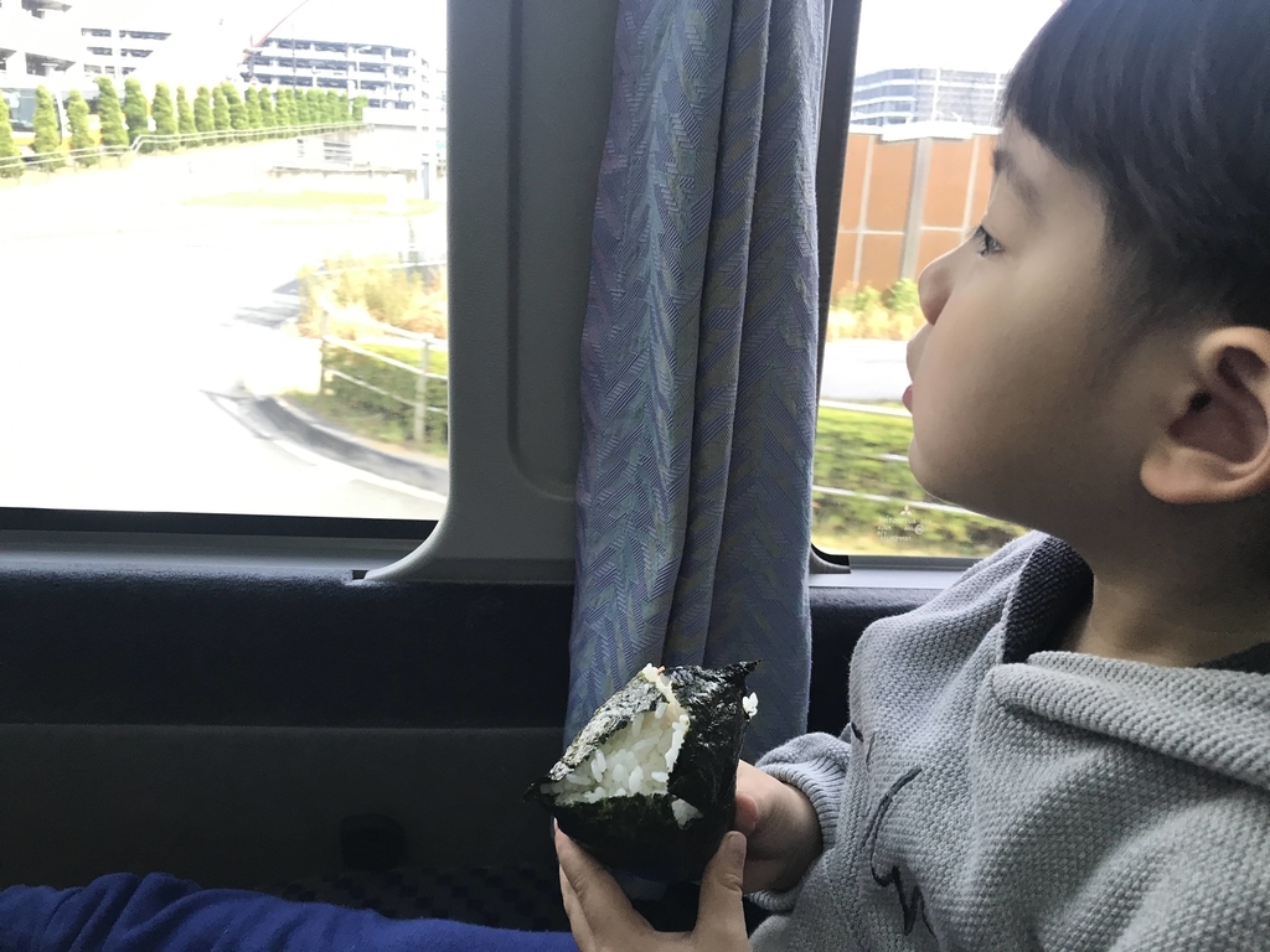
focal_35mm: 28
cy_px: 476
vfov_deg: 49.7
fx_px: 1027
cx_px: 635
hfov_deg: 63.4
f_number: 1.8
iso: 25
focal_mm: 3.99
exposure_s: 1/40
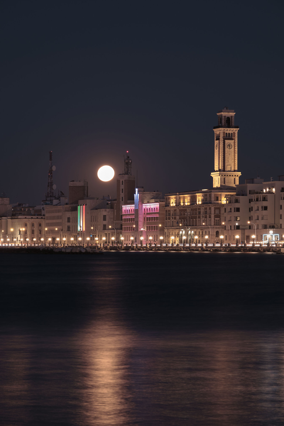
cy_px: 213
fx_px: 1609
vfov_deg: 15.1
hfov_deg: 10.1
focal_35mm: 136
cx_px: 142
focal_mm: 90.4
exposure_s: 13
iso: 160
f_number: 9
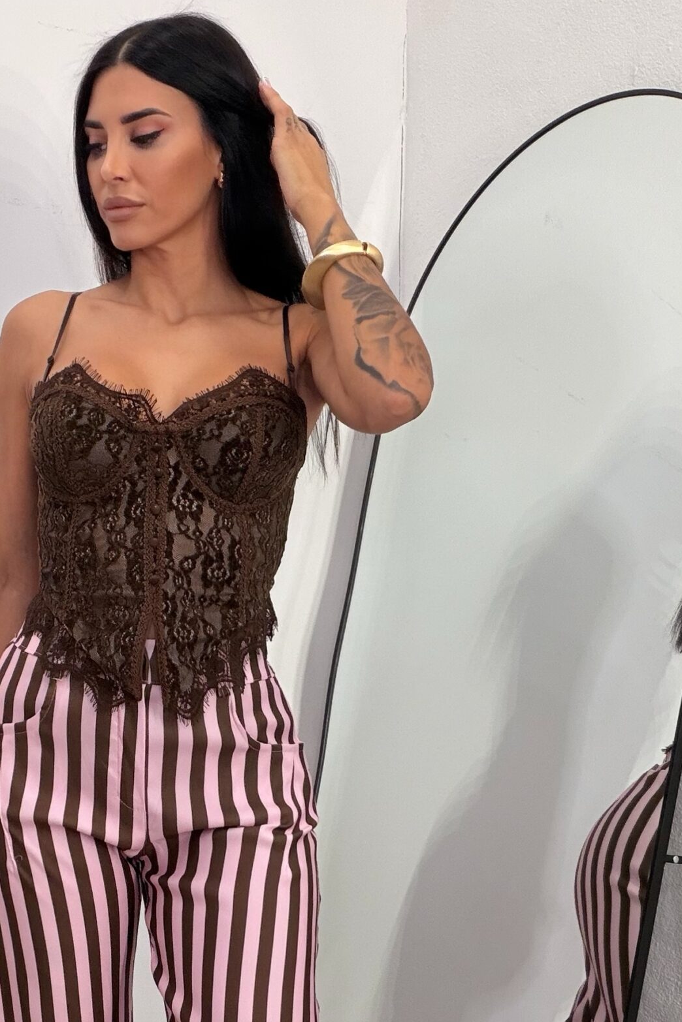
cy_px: 704
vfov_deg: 38.3
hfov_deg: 26.0
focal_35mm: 51
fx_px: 1449
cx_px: 146
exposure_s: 1/79
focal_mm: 2.71
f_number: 1.9
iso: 64
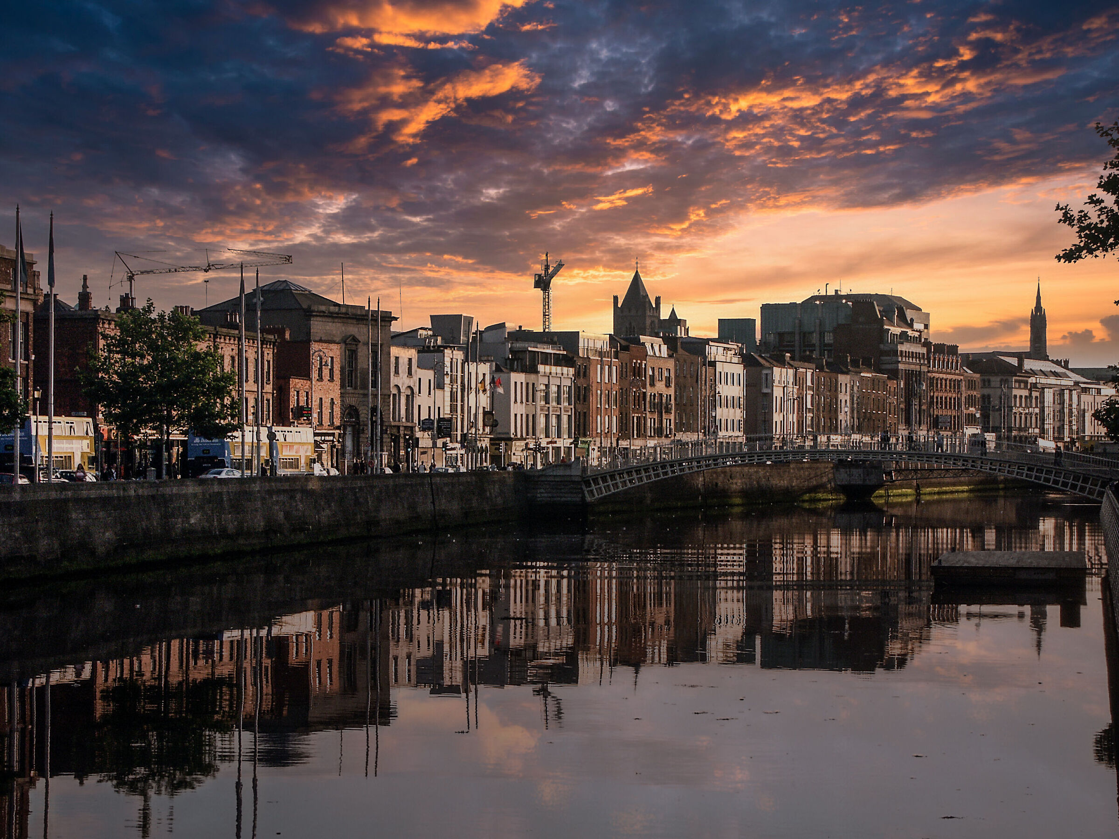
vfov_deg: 15.1
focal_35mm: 98
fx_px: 3168
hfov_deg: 20.0
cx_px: 560
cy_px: 420
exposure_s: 1/250
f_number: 5.6
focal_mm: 24.31
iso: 100
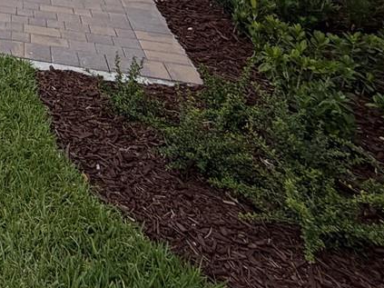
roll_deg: -0.2
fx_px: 588
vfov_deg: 19.3
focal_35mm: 53
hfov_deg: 25.5
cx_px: -212
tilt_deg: +7.1
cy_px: -255
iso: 20
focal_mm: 2.22
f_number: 2.2
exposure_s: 1/1125
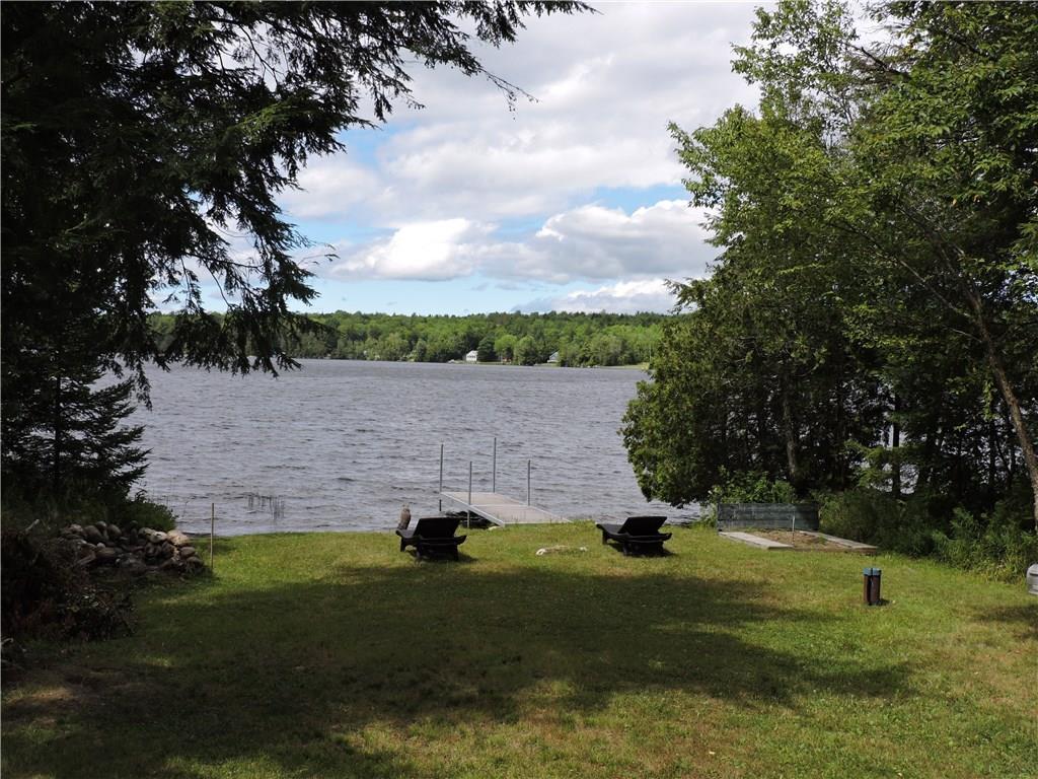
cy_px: 390
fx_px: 1289
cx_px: 519
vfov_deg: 33.6
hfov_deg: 43.9
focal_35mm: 43
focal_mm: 7.7
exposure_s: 1/1000
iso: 100
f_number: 3.4
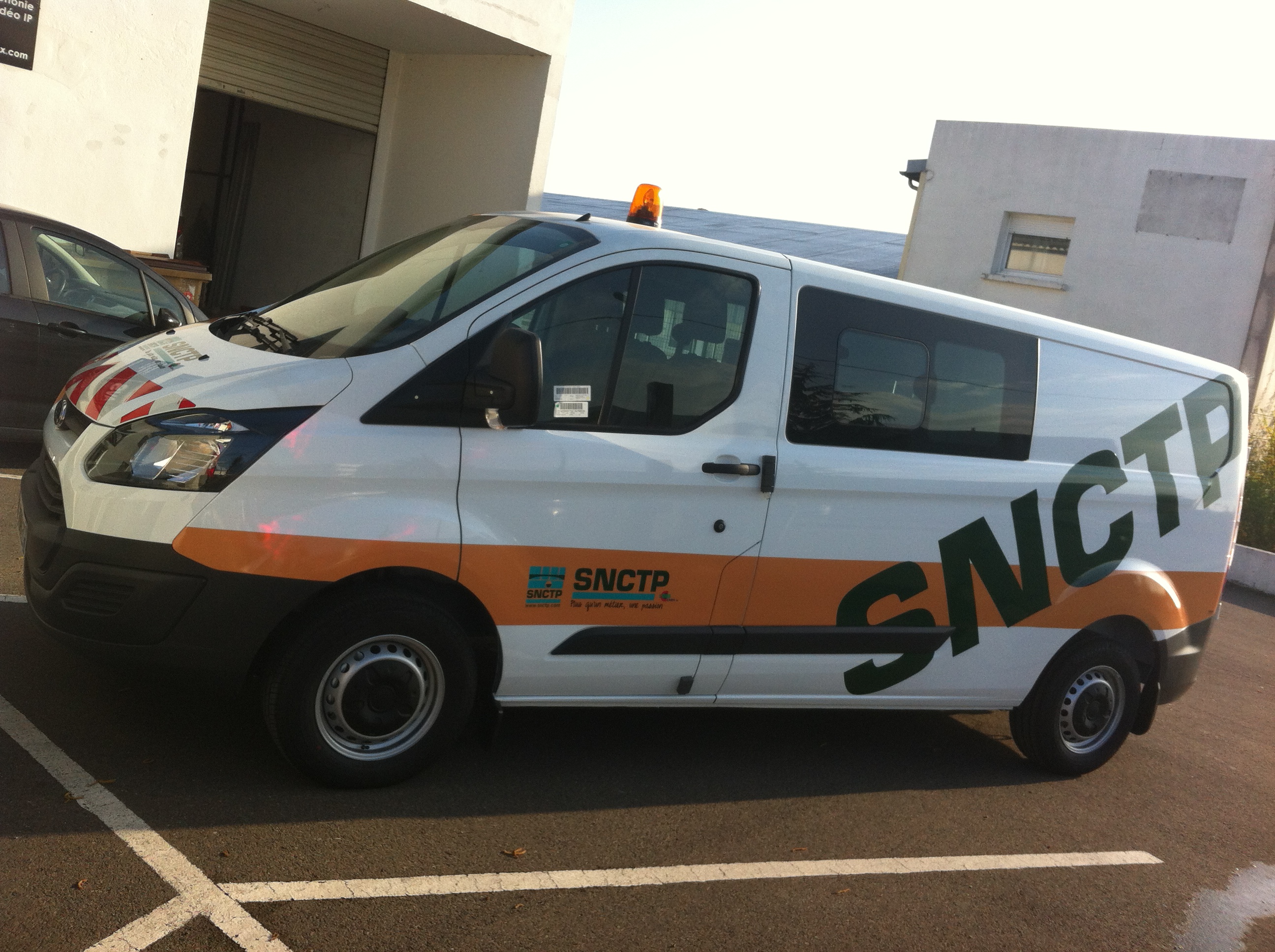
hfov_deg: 52.7
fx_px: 1287
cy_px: 476
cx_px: 638
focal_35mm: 35
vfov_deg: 40.6
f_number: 2.8
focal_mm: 3.85
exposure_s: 1/670
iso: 80
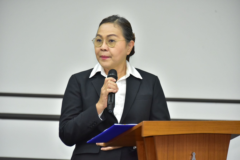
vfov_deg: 6.5
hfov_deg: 9.8
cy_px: 80
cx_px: 120
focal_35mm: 210
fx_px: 1400
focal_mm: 210
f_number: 5.6
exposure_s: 1/200
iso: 4000
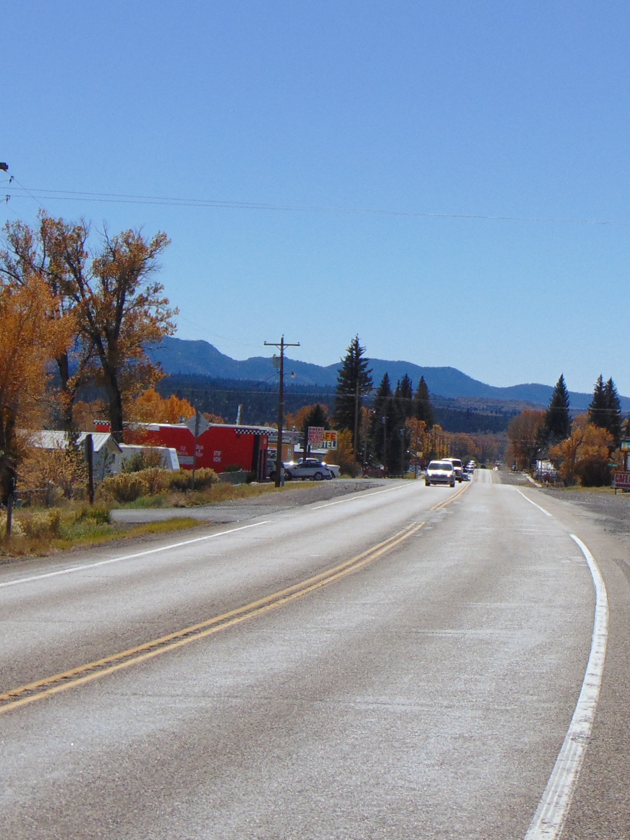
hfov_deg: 15.5
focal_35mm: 95
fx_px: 2305
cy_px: 307
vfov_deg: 20.6
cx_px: 397
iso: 80
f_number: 9
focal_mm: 9
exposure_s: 1/400
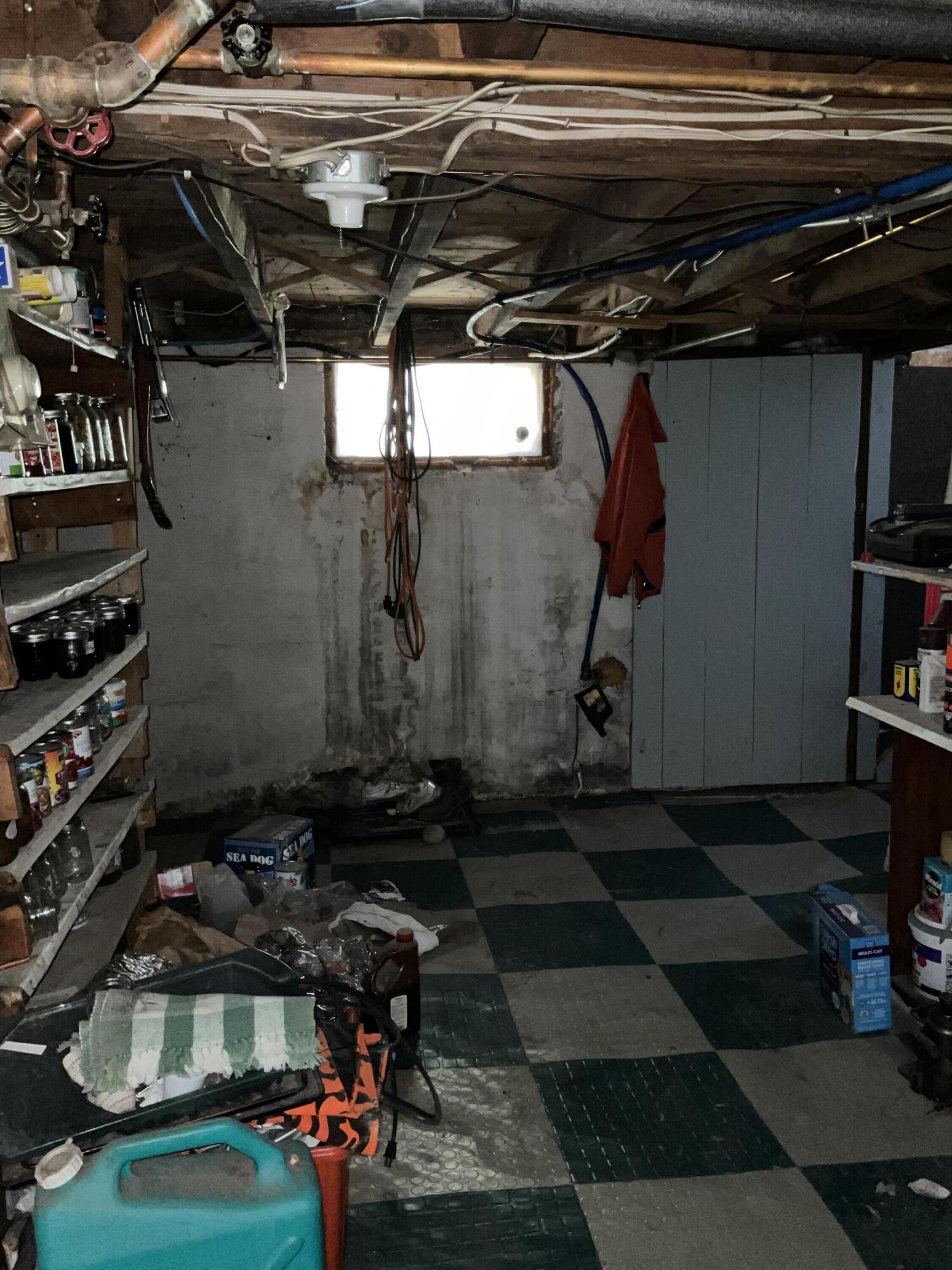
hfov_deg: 48.2
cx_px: 476
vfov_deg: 61.7
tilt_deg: -10.5
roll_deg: +0.2
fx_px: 1063
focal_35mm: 29
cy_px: 635
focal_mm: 3
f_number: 1.8
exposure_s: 1/23
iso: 100
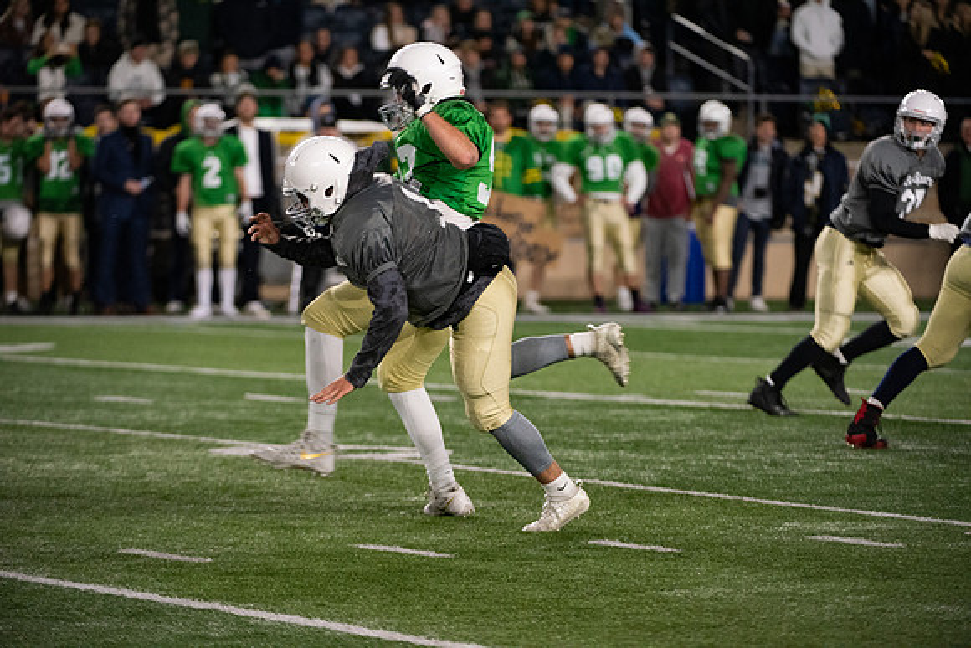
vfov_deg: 5.3
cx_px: 486
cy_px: 324
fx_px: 7014
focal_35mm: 260
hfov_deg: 7.9
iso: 4000
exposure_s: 1/500
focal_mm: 260
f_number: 4.5
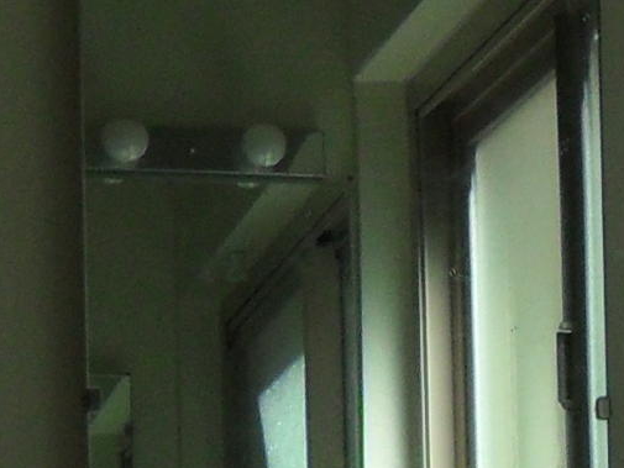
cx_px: 1197
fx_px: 3750
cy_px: 945
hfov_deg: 9.0
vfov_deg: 6.9
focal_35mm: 208
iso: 100
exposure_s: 1/180
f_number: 2.8
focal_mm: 6.2
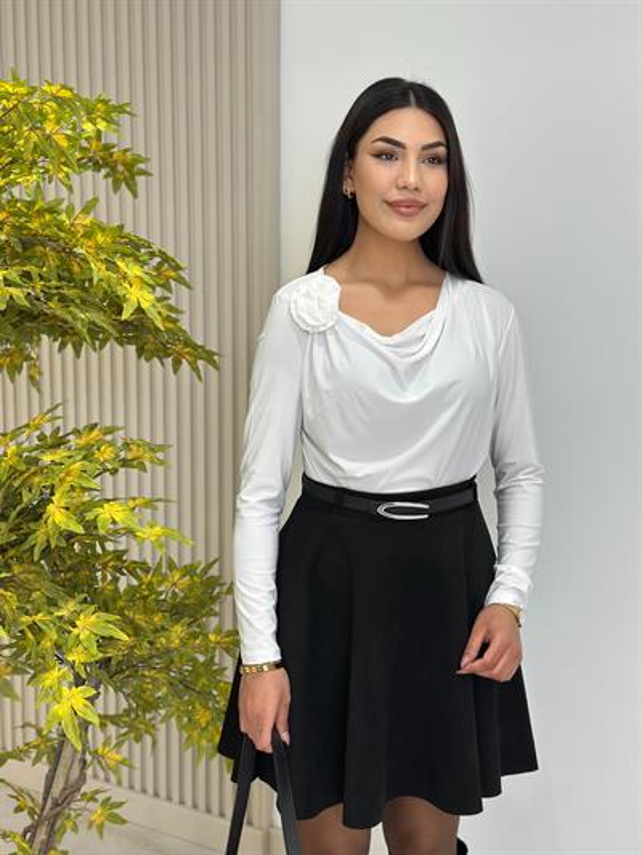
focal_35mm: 48
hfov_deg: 30.3
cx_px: 321
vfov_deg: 39.6
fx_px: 1186
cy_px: 428
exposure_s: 1/154
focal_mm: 6.86
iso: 64
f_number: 1.78
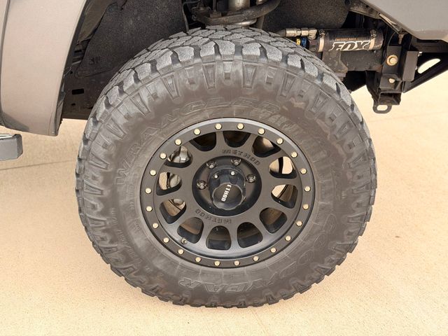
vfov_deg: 30.3
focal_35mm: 48
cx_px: 224
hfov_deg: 39.7
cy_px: 168
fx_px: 621
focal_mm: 6.76
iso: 80
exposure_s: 1/241
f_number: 1.78
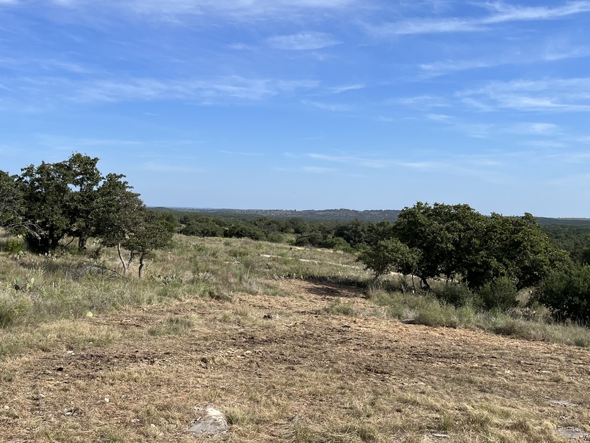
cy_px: 240
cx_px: 233
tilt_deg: -4.6
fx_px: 682
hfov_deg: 46.5
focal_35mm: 40
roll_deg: -1.5
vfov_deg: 35.9
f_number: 1.6
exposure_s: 1/4016
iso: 50
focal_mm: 5.1
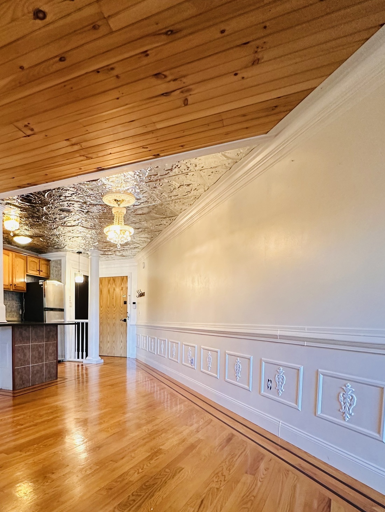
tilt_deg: -2.8
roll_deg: -1.4
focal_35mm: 22
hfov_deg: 59.4
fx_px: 326
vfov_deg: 74.1
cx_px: 123
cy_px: 341
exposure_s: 1/60
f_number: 2.2
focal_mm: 2.22
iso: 320
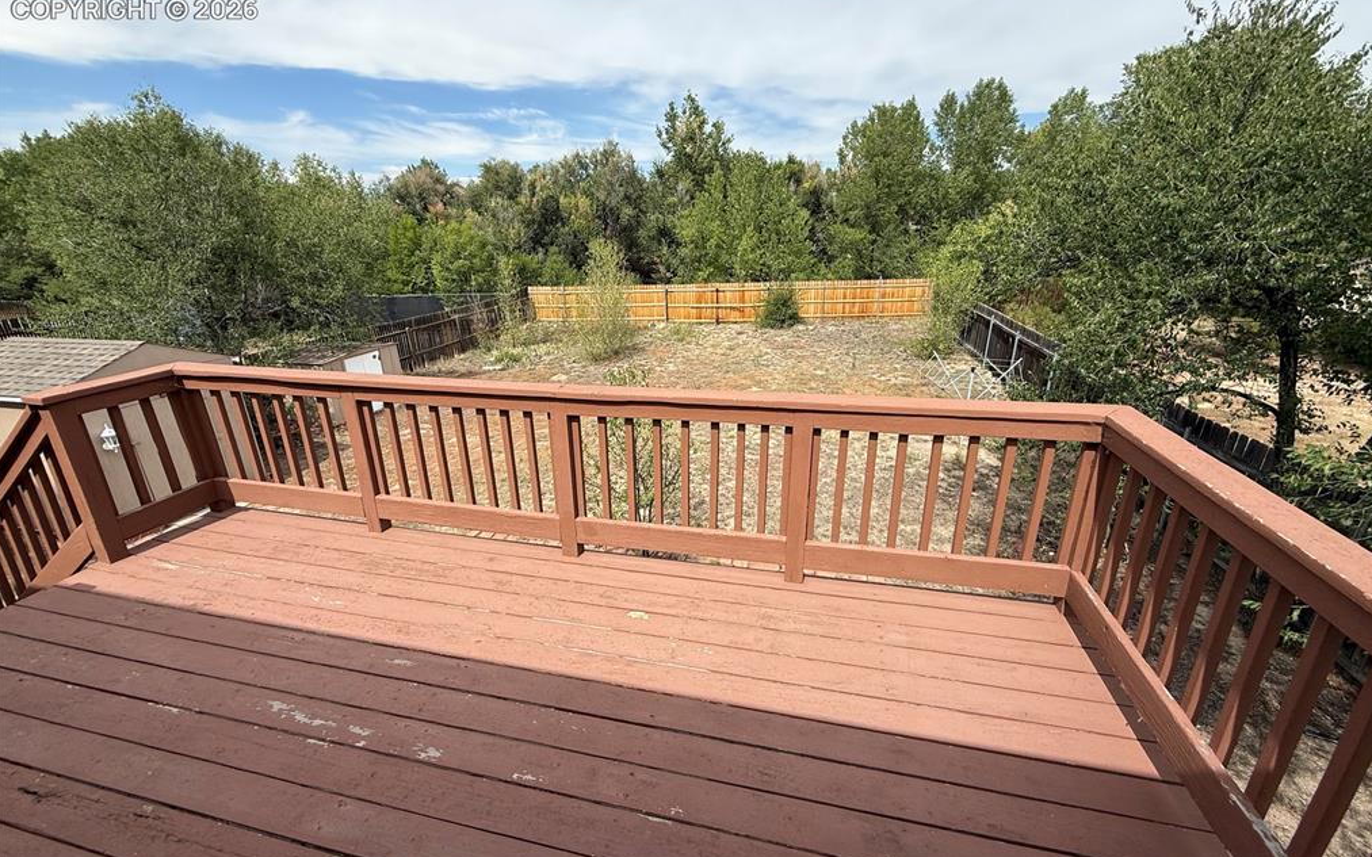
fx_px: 561
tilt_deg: -18.6
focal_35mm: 15
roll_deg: +1.4
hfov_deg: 101.5
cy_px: 419
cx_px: 689
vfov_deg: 74.8
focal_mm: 2.22
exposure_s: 1/1431
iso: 50
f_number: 2.2
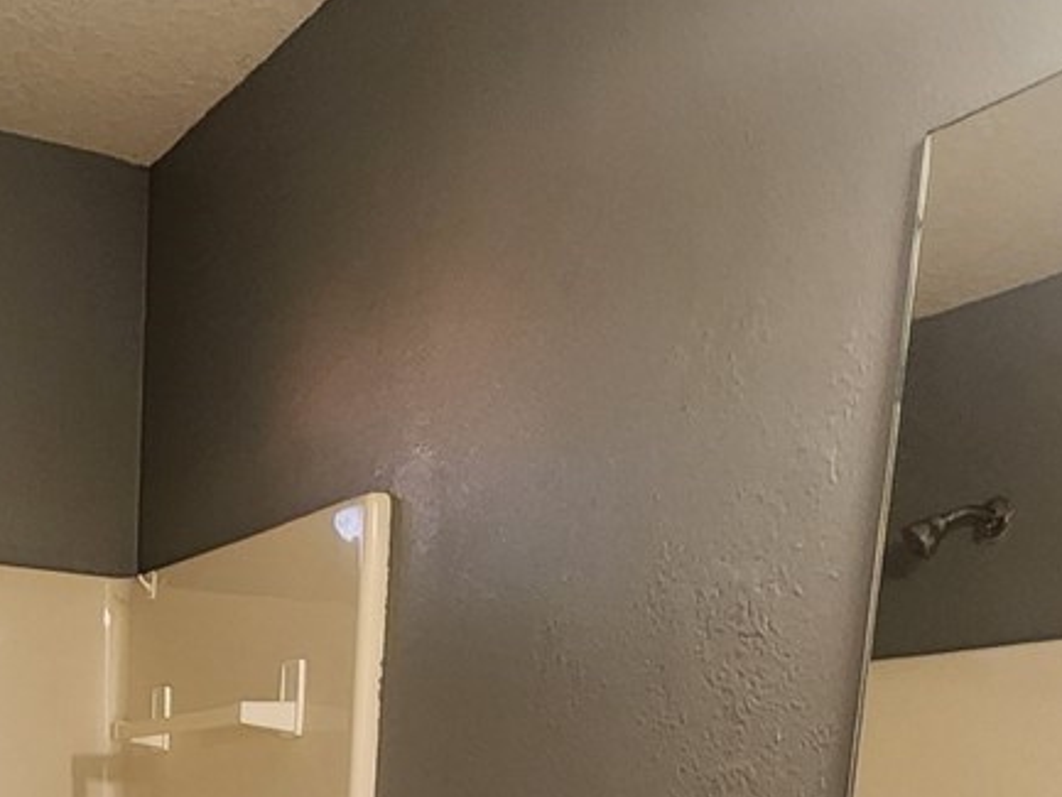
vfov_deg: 23.2
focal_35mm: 48
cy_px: 1248
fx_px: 1473
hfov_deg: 38.2
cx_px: 213
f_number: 2.2
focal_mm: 2.2
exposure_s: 1/60
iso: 250
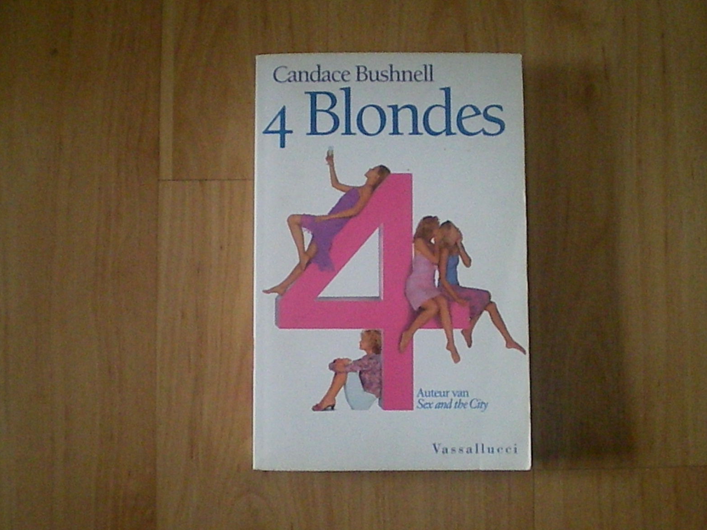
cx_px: 361
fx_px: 796
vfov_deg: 36.8
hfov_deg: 47.9
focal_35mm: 39
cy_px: 265
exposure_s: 1/100
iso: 1026
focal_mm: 6.3
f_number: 3.1
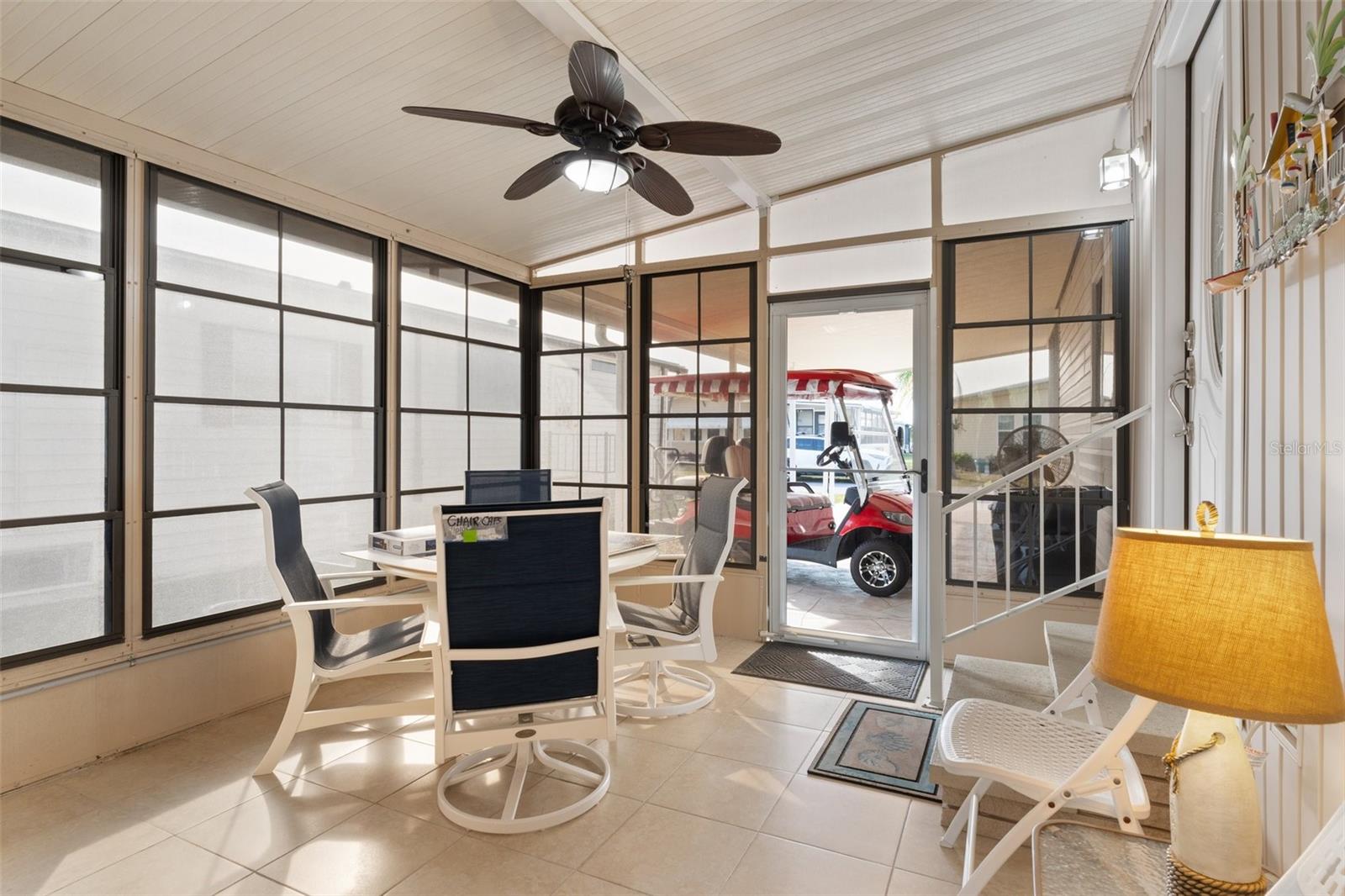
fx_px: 667
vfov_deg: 67.8
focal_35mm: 18
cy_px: 448
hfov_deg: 90.5
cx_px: 672
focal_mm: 11.9
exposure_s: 1/1.67
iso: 100
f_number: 8
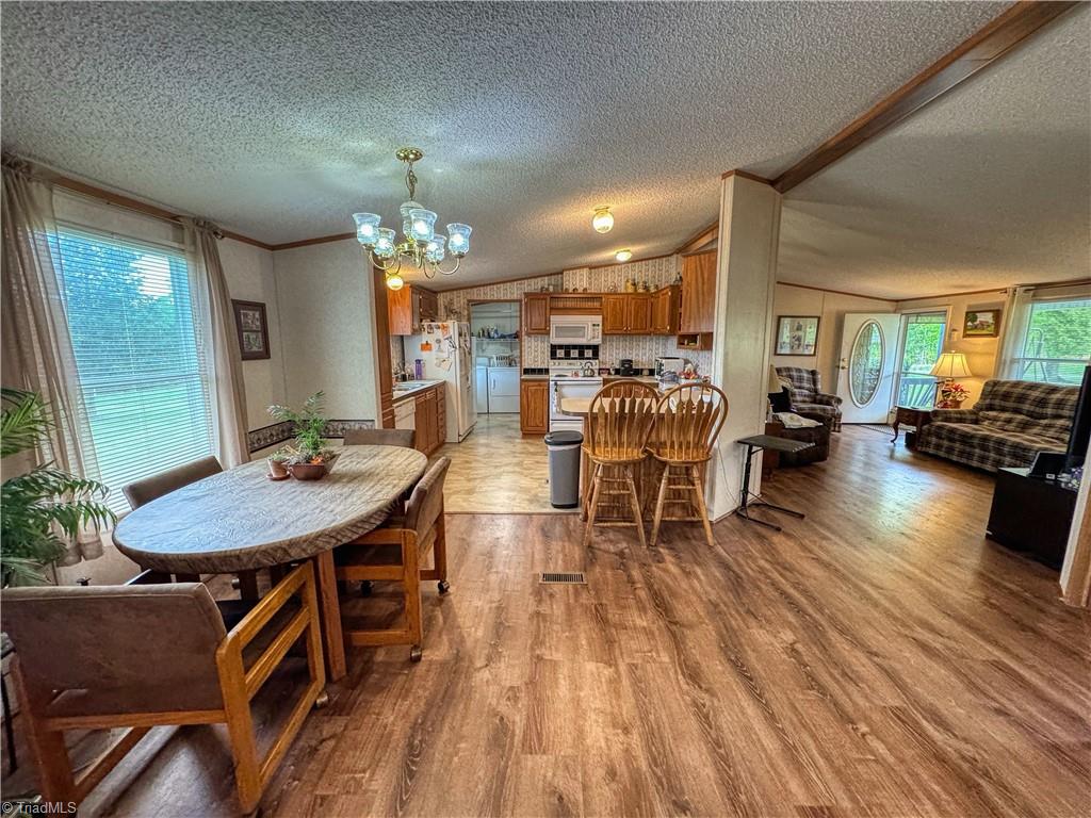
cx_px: 546
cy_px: 409
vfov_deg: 85.7
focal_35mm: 14
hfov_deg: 102.1
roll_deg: +0.4
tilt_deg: -9.5
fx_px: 441
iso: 500
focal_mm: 2.2
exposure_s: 1/60
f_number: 2.2
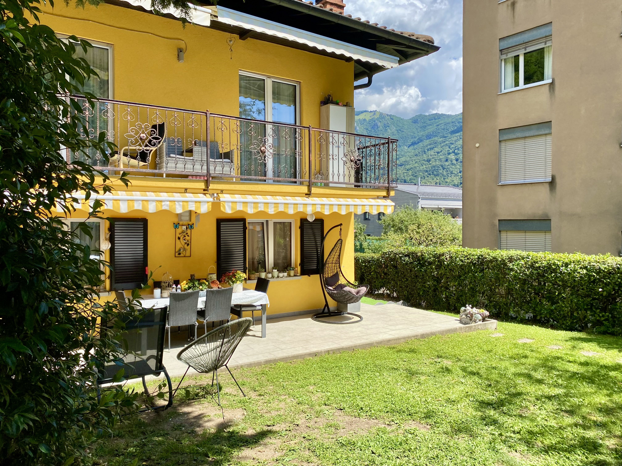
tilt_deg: -0.6
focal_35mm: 26
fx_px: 467
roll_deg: -0.2
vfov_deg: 53.1
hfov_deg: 67.3
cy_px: 233
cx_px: 311
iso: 32
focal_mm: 4.25
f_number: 1.8
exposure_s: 1/1447
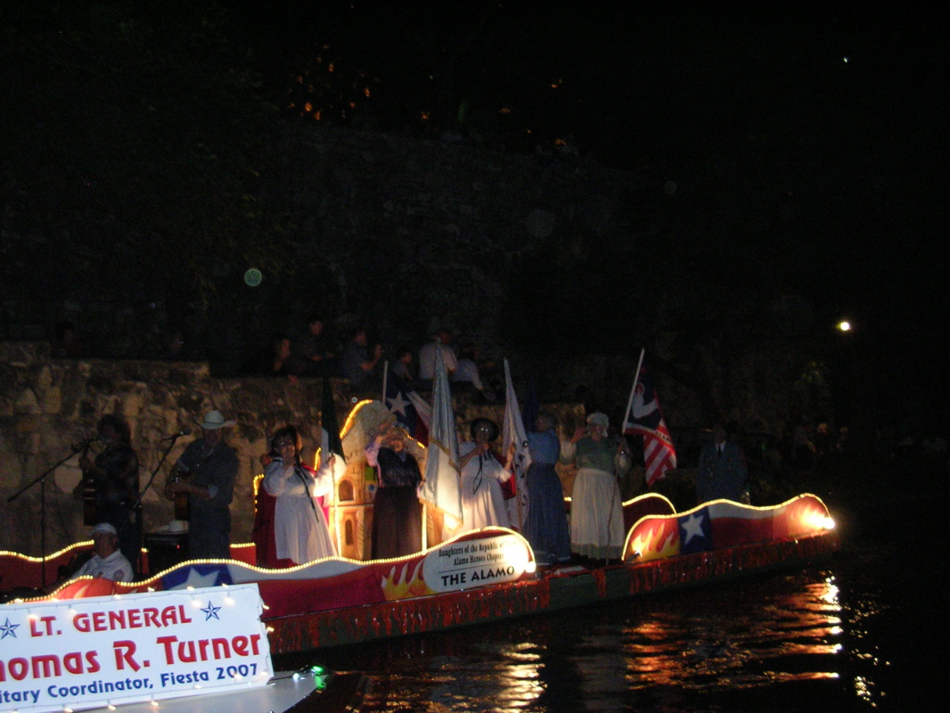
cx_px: 475
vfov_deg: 37.7
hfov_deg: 49.0
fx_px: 1043
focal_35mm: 38
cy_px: 356
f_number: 2.8
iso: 200
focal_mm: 5.8
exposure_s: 1/60.1
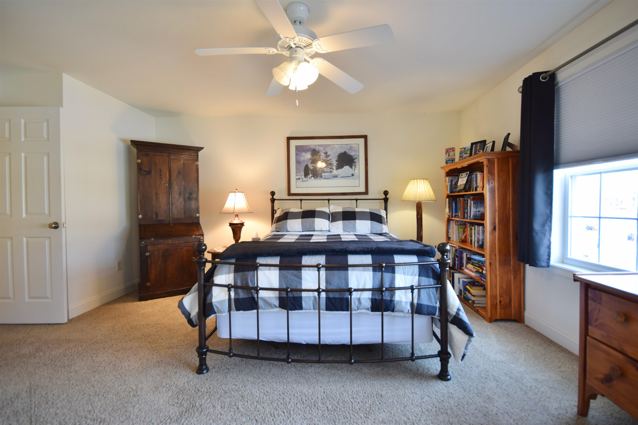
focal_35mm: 15
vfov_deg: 77.3
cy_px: 212
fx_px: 266
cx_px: 319
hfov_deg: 100.4
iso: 200
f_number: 6.3
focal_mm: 10
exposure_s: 1/8
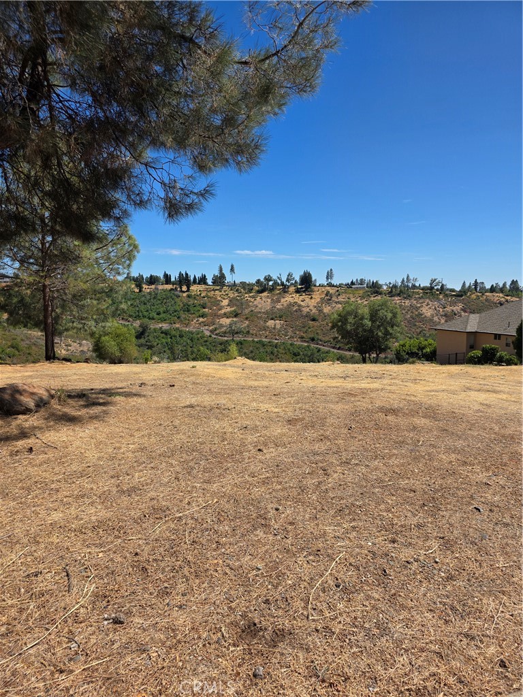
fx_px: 463
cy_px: 348
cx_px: 262
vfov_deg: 73.9
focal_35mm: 23
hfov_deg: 58.9
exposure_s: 1/6355
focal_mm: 6.3
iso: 80
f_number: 1.7
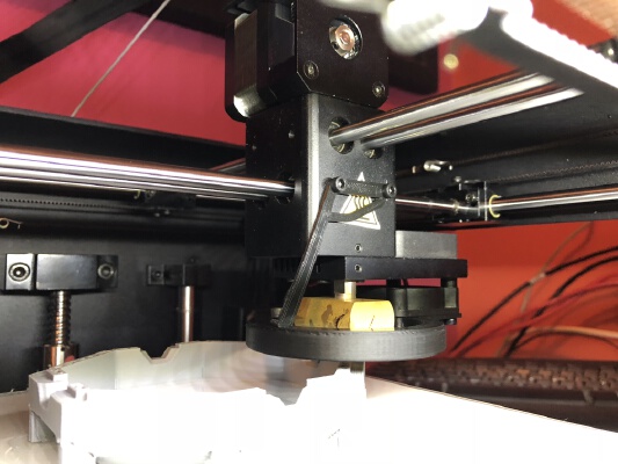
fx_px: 500
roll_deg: -0.4
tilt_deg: +2.4
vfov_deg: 49.8
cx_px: 309
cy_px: 232
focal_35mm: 28
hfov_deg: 63.4
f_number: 1.8
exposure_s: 1/15
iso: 100
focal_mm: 3.99
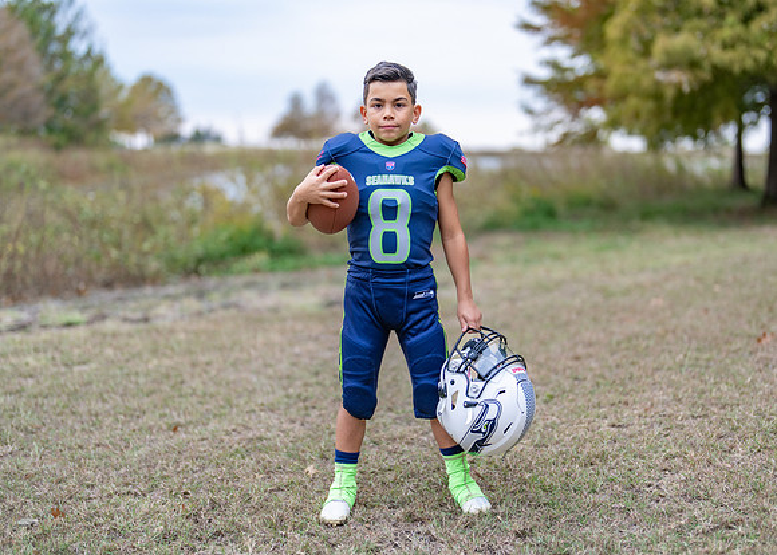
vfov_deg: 25.0
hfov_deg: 34.5
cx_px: 413
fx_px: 1253
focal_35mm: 57
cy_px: 286
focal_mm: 50
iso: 100
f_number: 1.2
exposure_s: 1/500
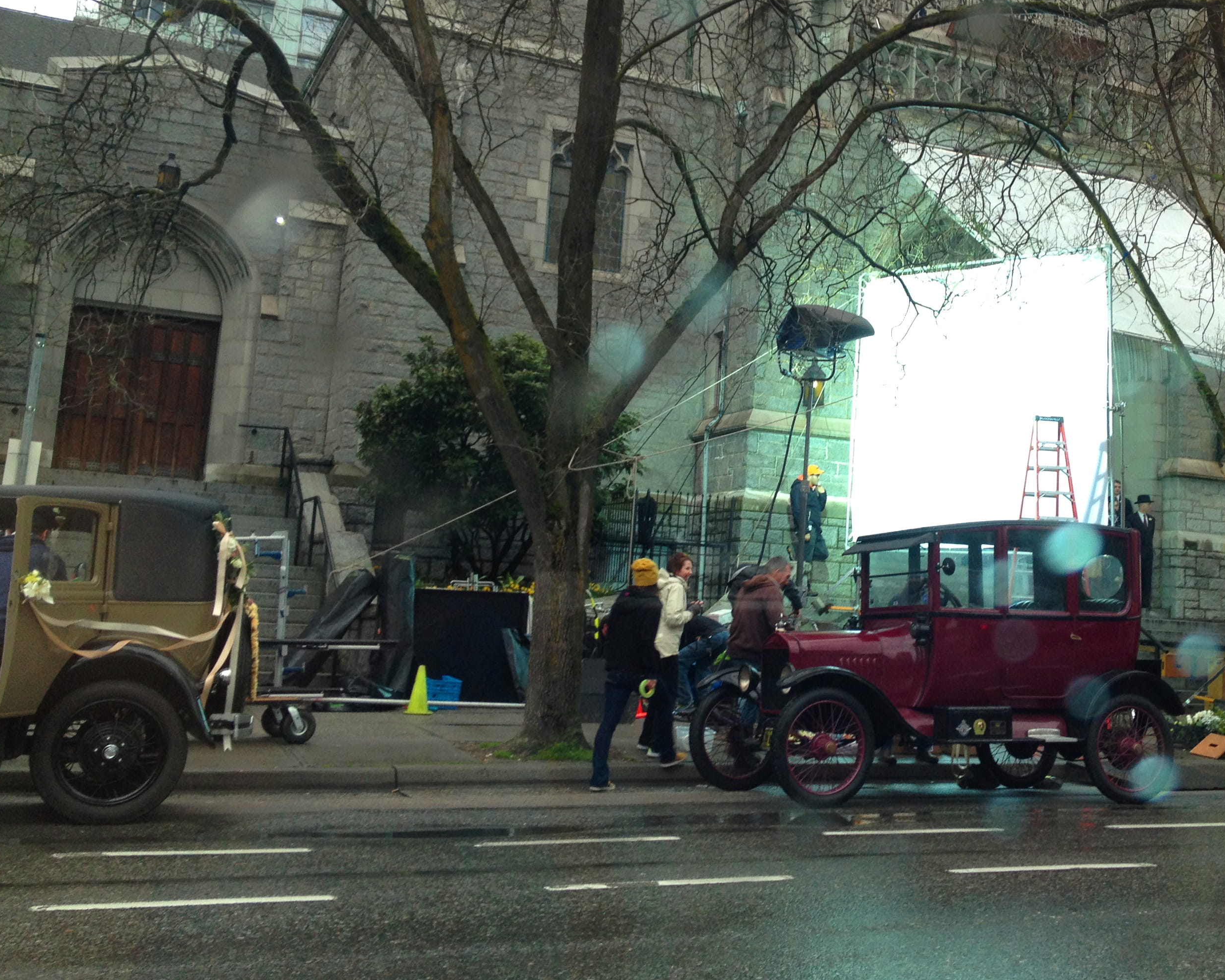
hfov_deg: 40.7
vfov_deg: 33.3
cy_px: 392
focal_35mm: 45
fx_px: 1631
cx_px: 804
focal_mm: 4.28
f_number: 2.4
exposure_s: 1/60
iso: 64
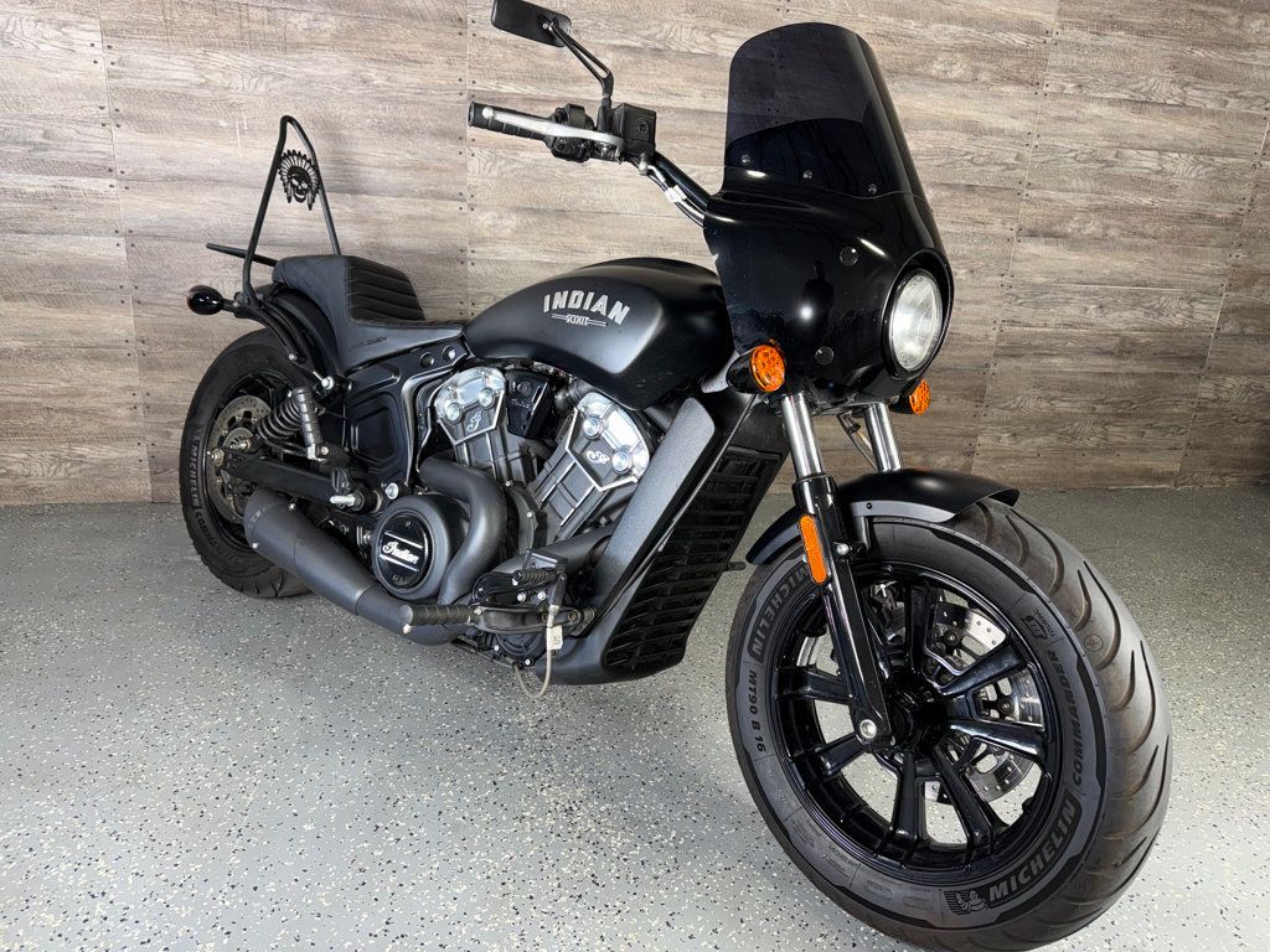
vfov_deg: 56.8
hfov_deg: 71.6
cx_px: 635
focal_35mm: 24
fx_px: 881
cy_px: 476
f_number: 1.78
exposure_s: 1/22
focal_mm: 6.76
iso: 64
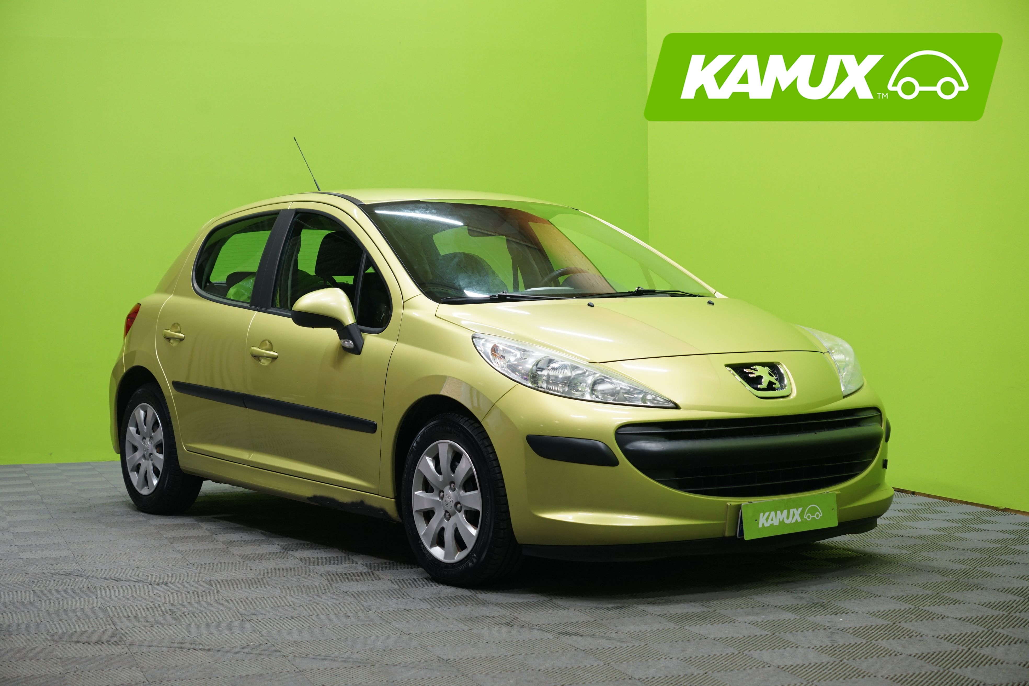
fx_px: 1715
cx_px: 514
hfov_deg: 33.4
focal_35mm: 60
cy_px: 343
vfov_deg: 22.6
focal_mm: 60
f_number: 5.6
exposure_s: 1/20
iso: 640
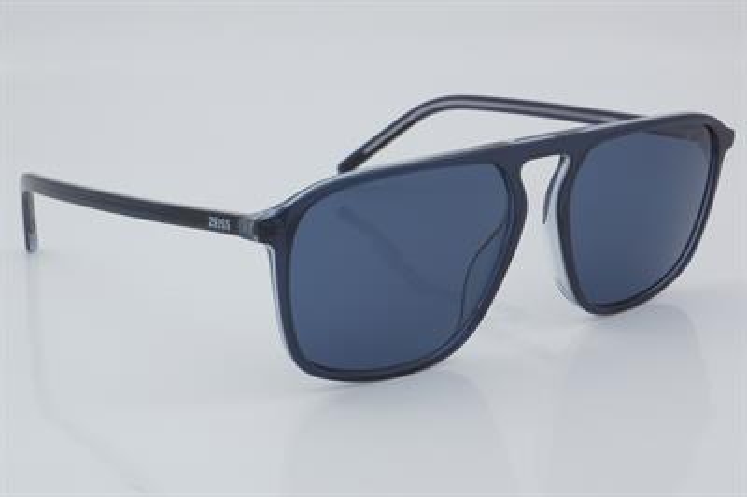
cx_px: 374
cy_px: 248
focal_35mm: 75
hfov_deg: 27.0
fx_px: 1555
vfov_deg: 18.2
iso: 100
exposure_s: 1/4
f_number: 32
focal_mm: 50
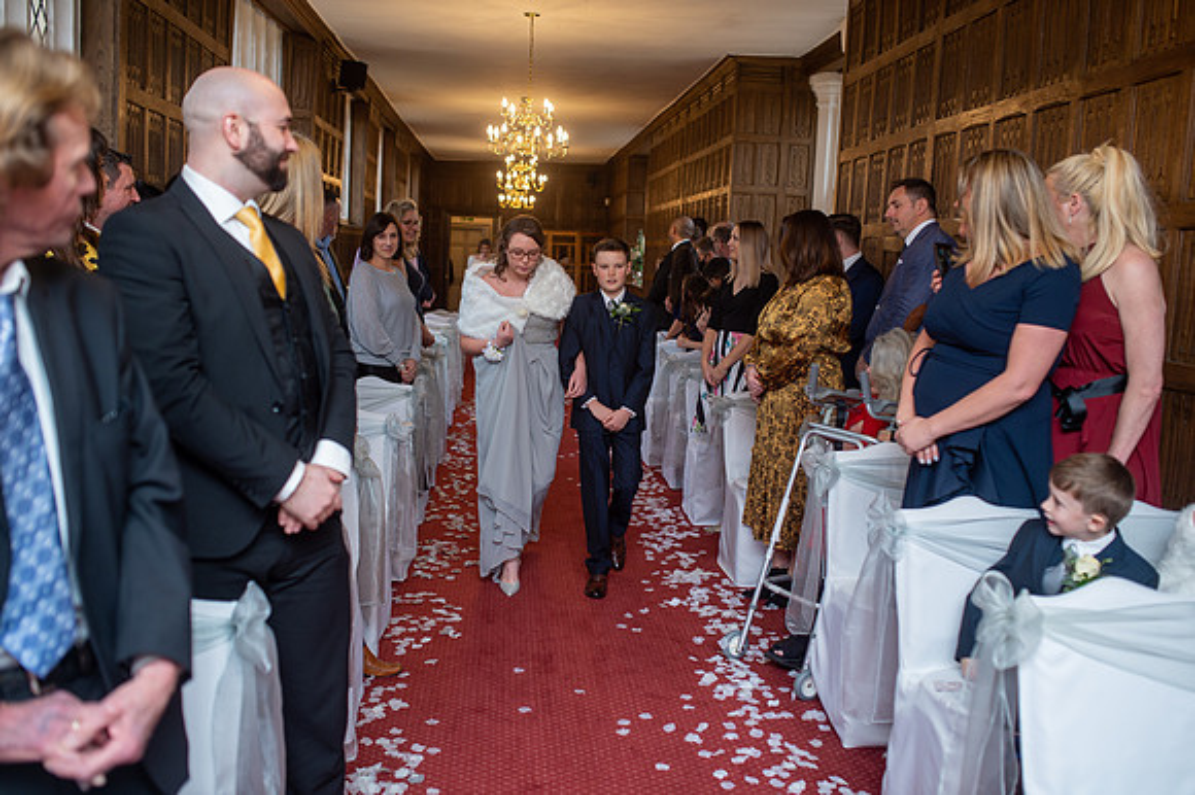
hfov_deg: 54.5
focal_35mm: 35
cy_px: 398
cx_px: 598
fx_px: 1161
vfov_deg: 37.8
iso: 200
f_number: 2.8
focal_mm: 35
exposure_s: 1/125
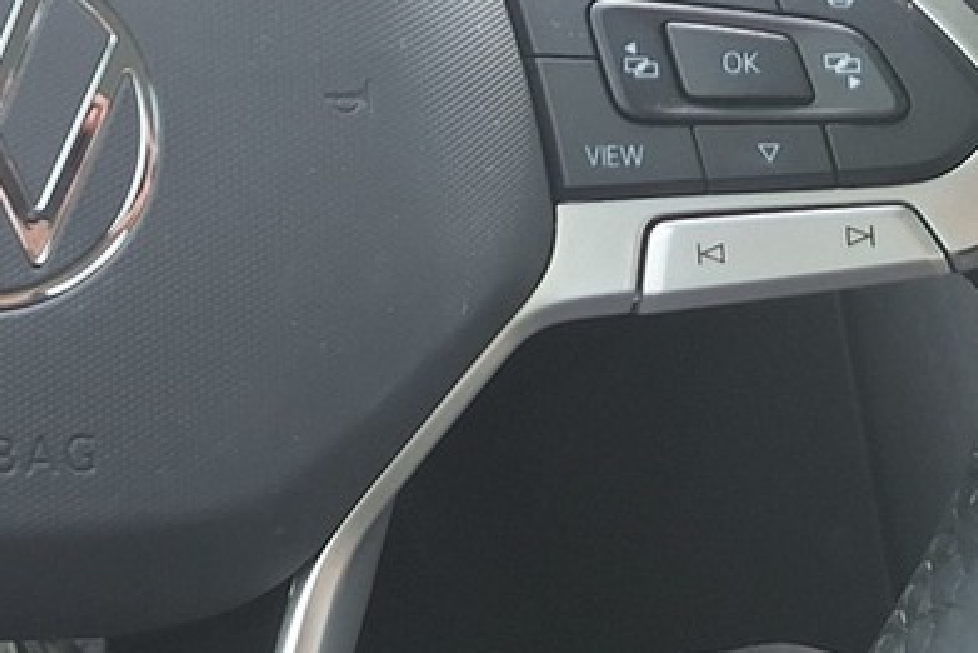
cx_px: -203
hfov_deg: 21.4
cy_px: -315
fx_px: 2391
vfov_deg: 14.5
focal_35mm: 88
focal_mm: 5.54
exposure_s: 1/260
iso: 40
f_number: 1.8
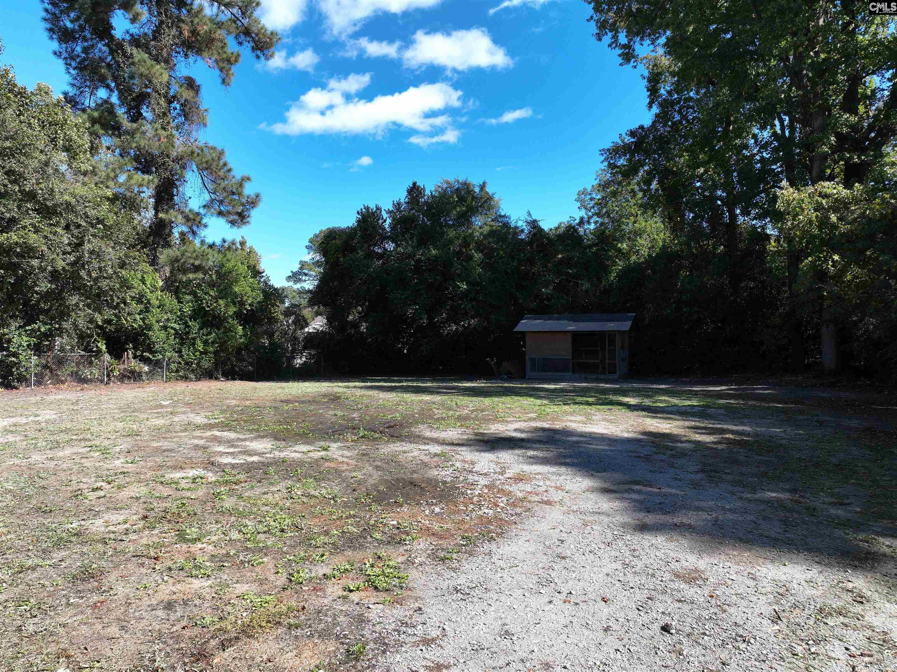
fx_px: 622
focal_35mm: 24
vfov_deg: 56.8
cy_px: 336
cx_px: 448
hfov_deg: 71.6
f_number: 2.8
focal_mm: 12.29
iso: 110
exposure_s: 1/1000
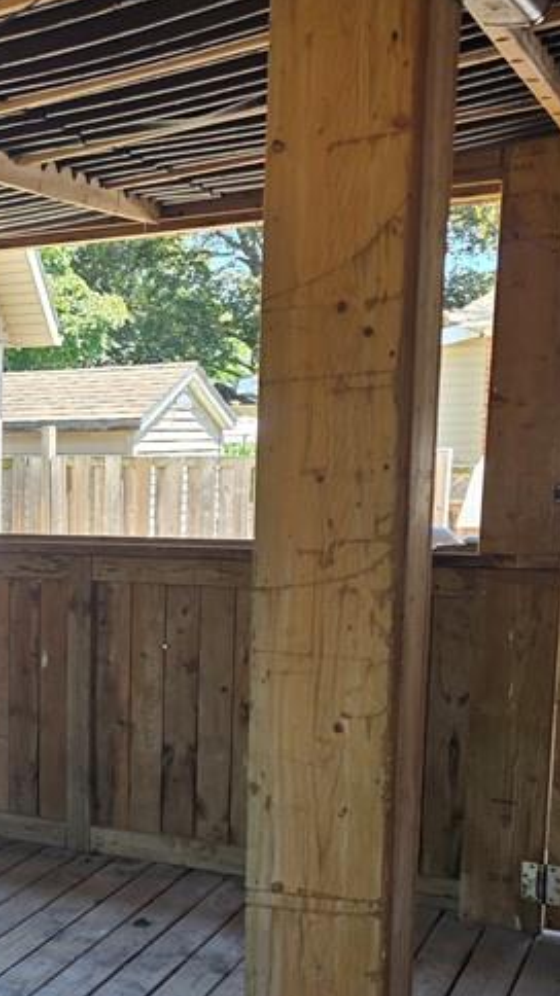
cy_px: 634
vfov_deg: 38.9
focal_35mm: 53
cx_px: -222
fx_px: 1400
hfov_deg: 20.2
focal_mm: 6.3
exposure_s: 1/180
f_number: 1.7
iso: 40
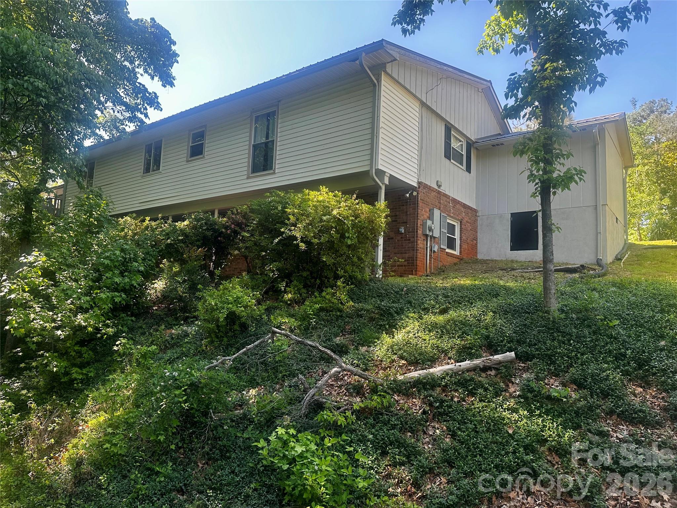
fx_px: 469
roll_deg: -2.5
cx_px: 338
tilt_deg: +7.0
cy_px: 254
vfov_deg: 56.8
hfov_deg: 71.6
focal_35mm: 24
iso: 80
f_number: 1.78
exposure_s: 1/302
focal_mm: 6.86
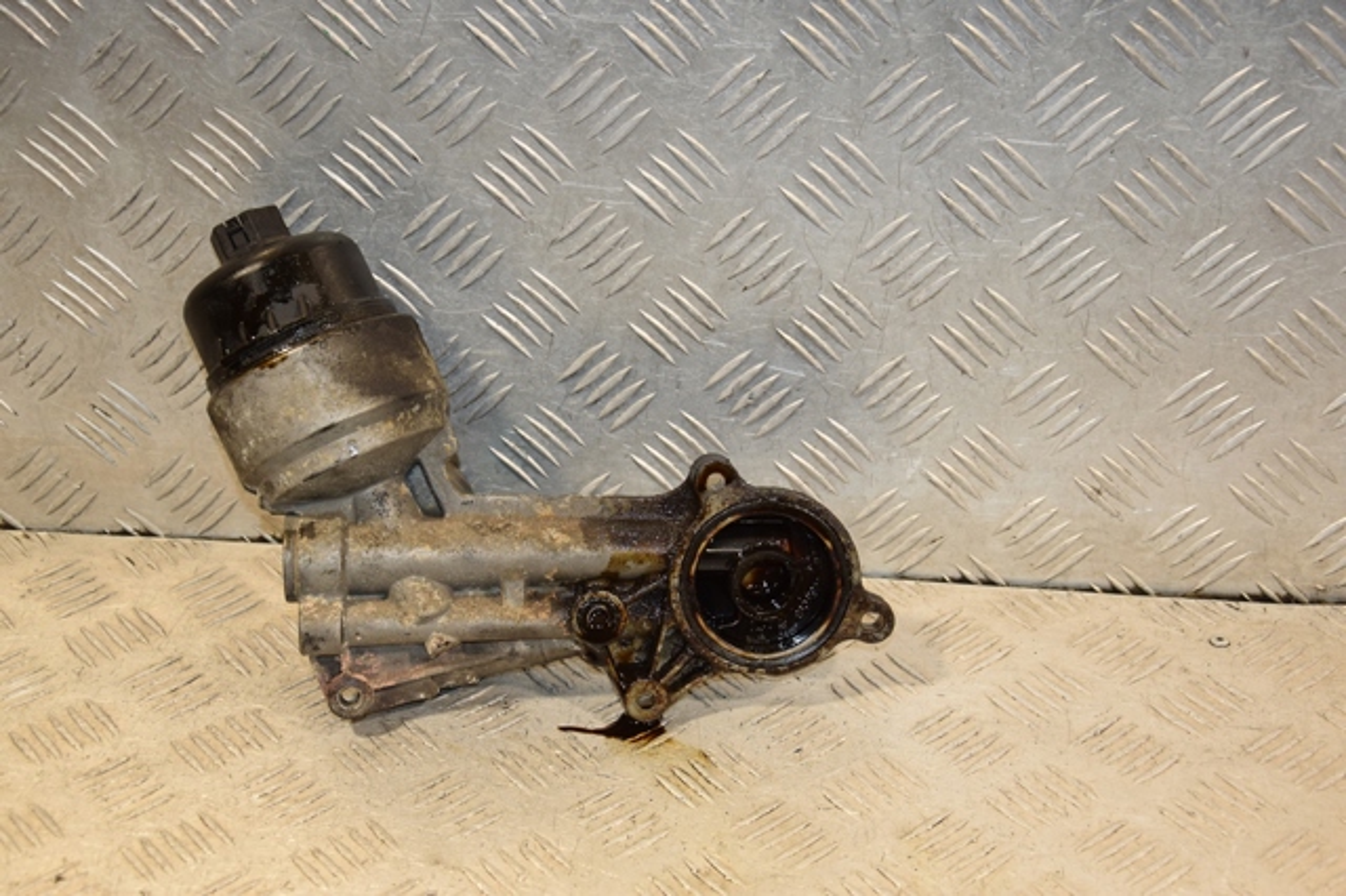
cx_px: 673
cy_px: 448
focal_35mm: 68
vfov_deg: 20.1
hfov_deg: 29.9
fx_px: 2522
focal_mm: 45
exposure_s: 1/200
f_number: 5.6
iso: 800
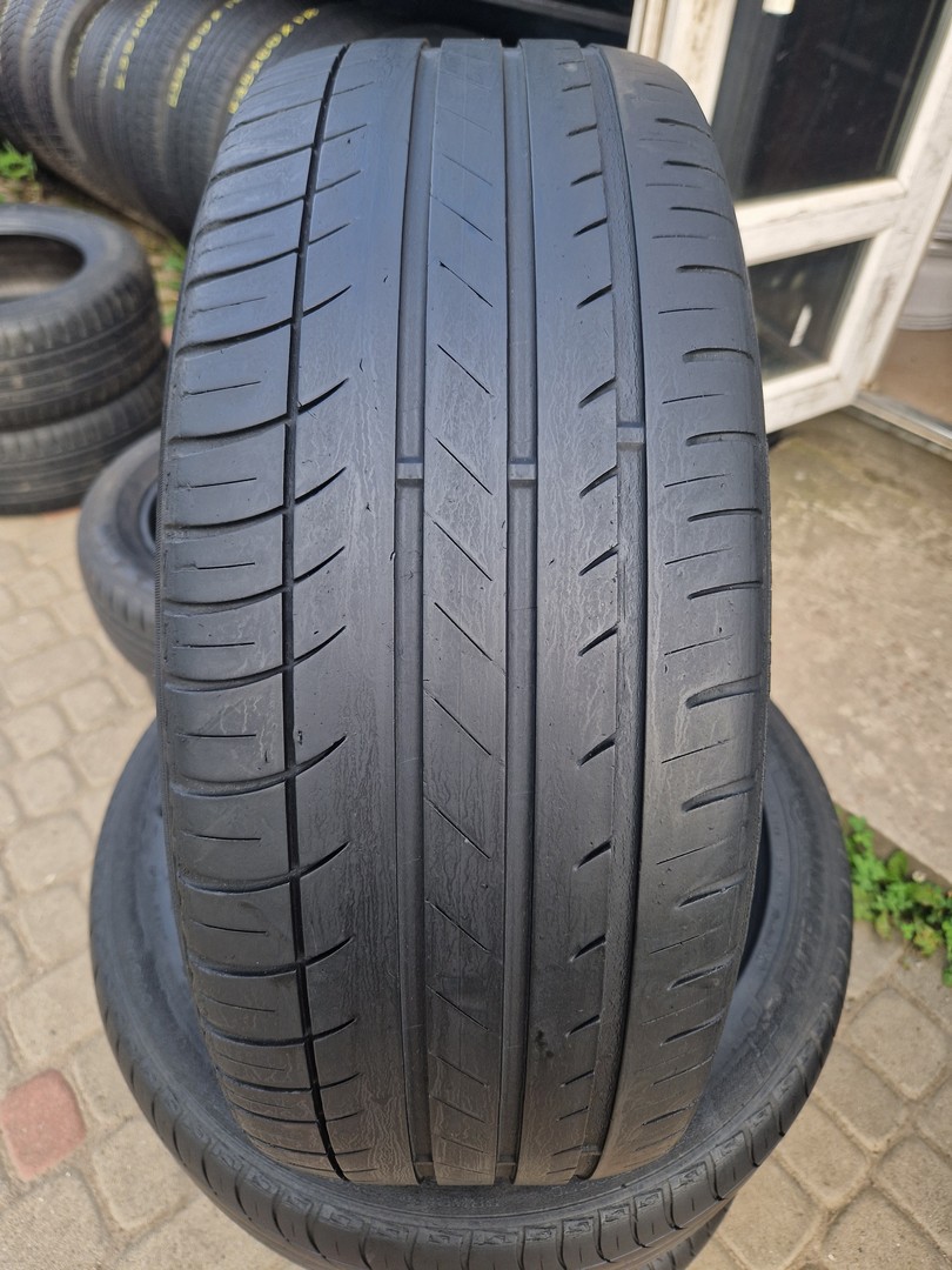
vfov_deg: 73.9
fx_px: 843
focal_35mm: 23
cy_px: 635
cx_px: 476
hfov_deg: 58.9
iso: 50
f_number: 1.8
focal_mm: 5.4
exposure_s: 1/180
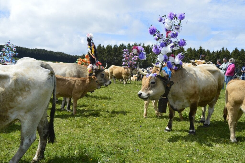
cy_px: 82
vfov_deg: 33.0
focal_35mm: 40
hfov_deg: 48.0
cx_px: 122
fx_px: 275
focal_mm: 27
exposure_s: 1/800
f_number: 6.3
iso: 200
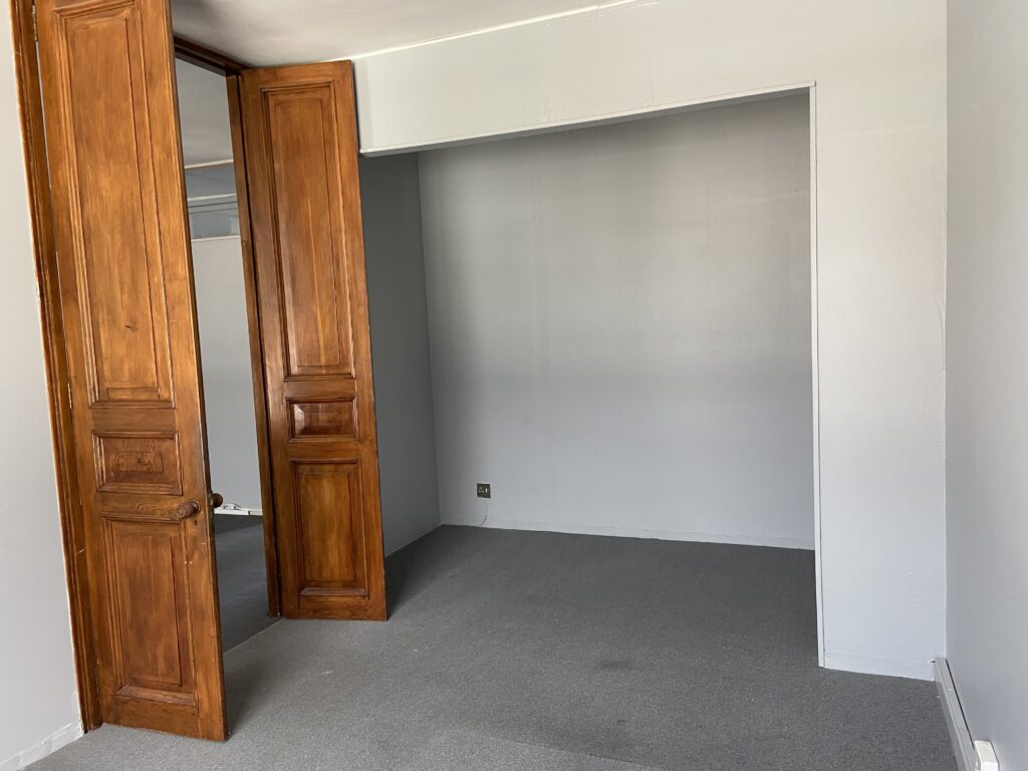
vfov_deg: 53.1
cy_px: 386
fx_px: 772
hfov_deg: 67.3
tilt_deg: -5.2
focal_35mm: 26
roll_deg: +1.9
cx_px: 514
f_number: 1.8
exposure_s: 1/60
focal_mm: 4.25
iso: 125
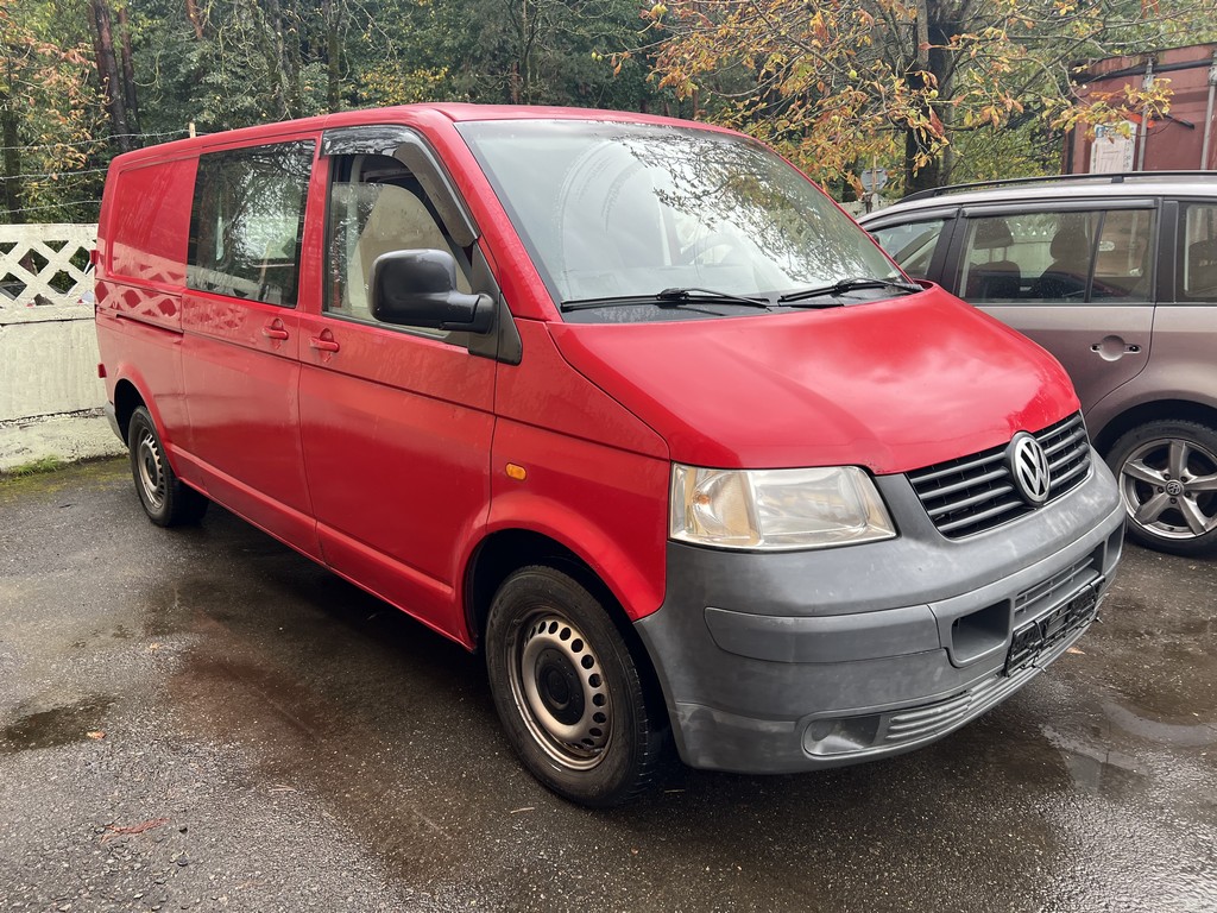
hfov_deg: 67.3
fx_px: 914
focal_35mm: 26
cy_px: 456
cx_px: 608
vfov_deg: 53.1
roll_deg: +0.9
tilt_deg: -12.8
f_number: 1.5
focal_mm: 5.7
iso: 40
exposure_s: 1/264
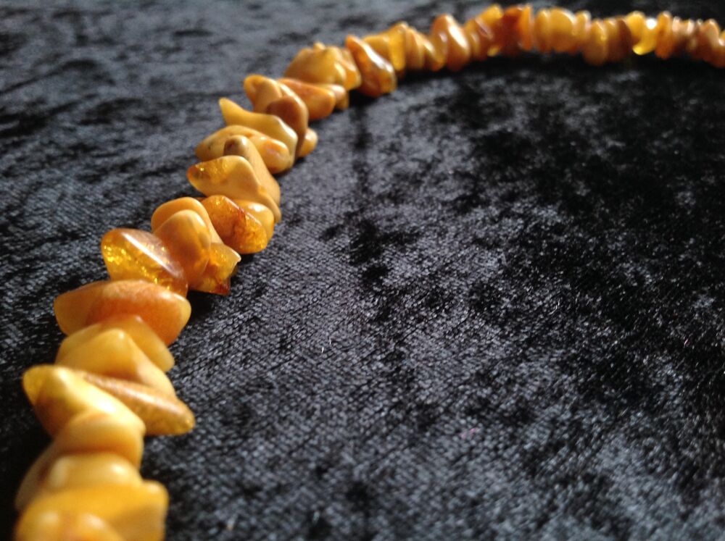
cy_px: 270
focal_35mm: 35
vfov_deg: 40.6
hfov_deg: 52.7
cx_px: 362
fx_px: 732
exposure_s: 1/15
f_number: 2.4
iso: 125
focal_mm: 4.28
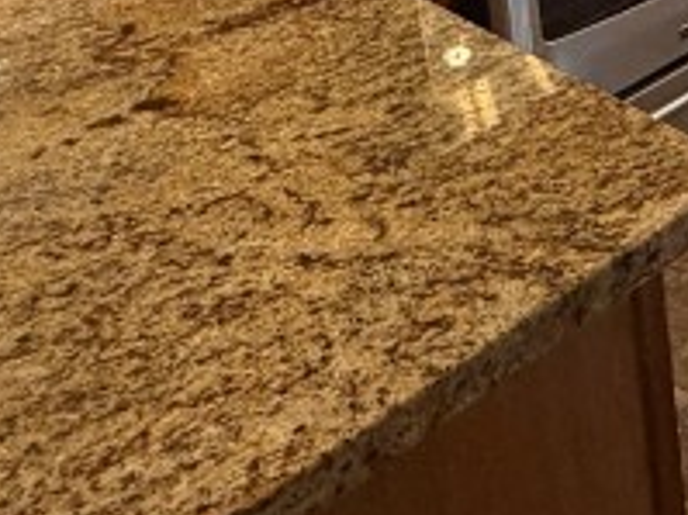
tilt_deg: -14.8
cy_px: -332
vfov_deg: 17.6
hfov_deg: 24.1
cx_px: 868
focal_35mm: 72
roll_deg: +3.0
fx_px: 1430
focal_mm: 2.22
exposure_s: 1/60
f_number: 2.2
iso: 500
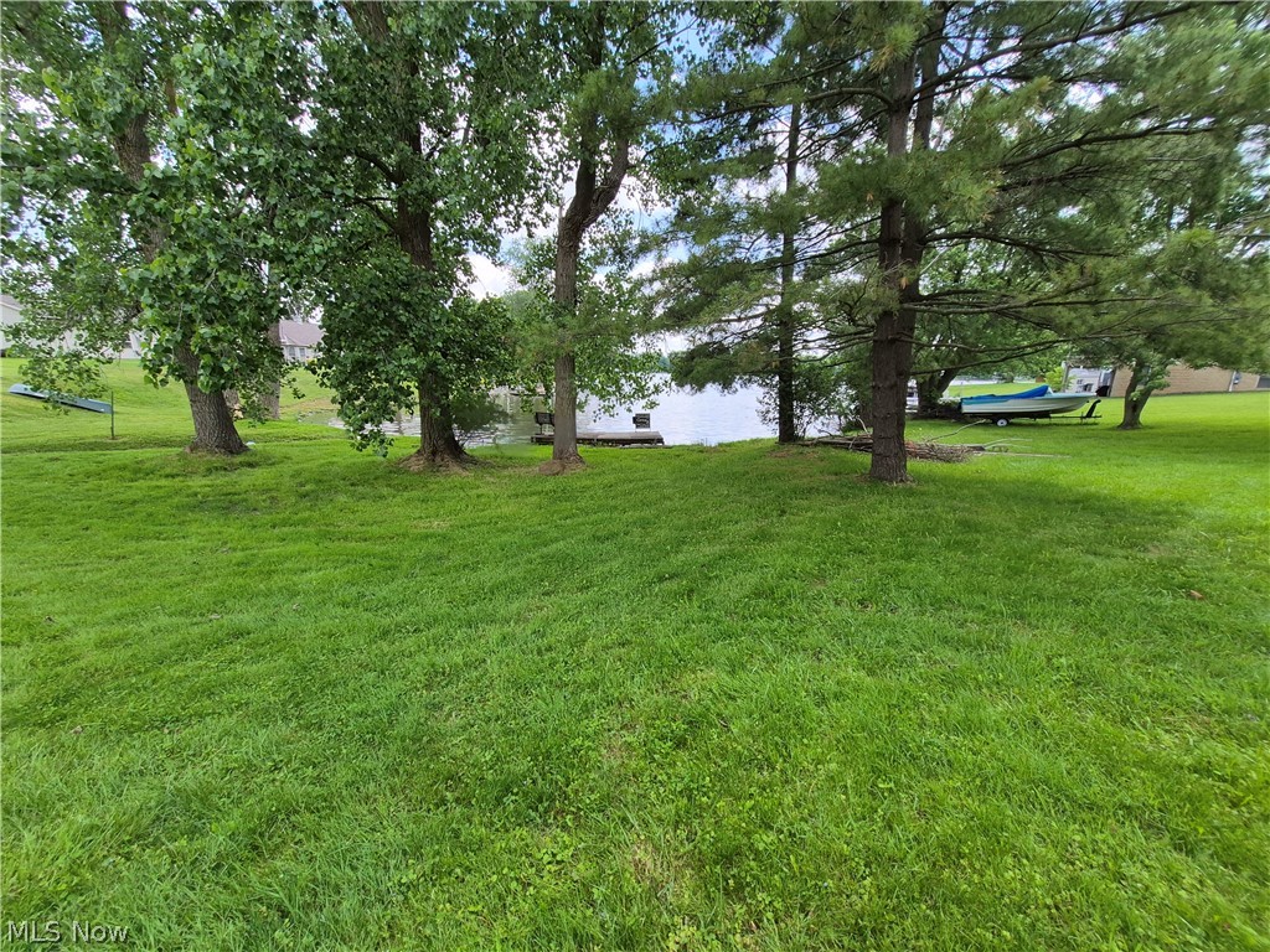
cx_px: 635
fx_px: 477
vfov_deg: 89.9
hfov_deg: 106.2
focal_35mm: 13
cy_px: 476
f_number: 2.2
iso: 40
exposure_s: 1/570
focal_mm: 1.74
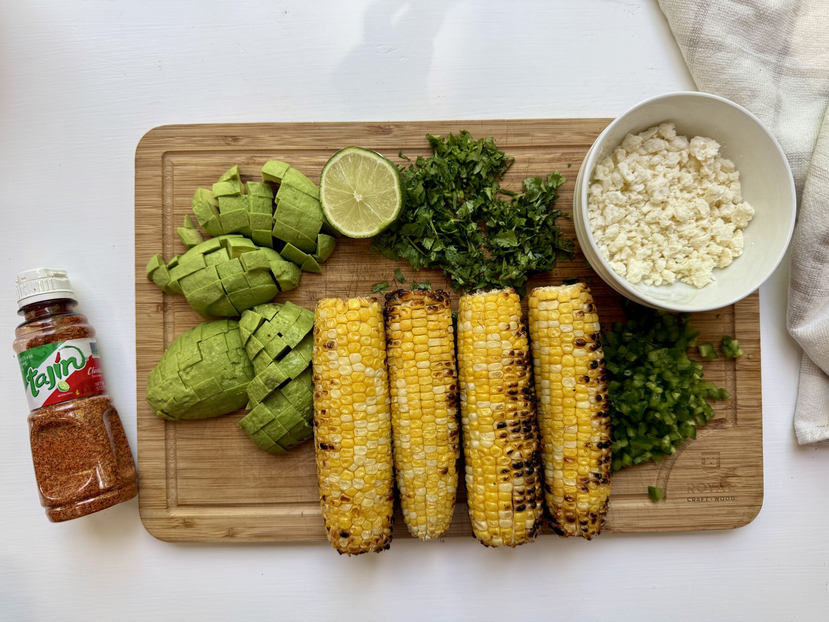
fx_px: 575
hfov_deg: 71.6
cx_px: 414
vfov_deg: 56.8
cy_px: 311
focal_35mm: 24
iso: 64
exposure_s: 1/121
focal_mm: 6.76
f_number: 1.78
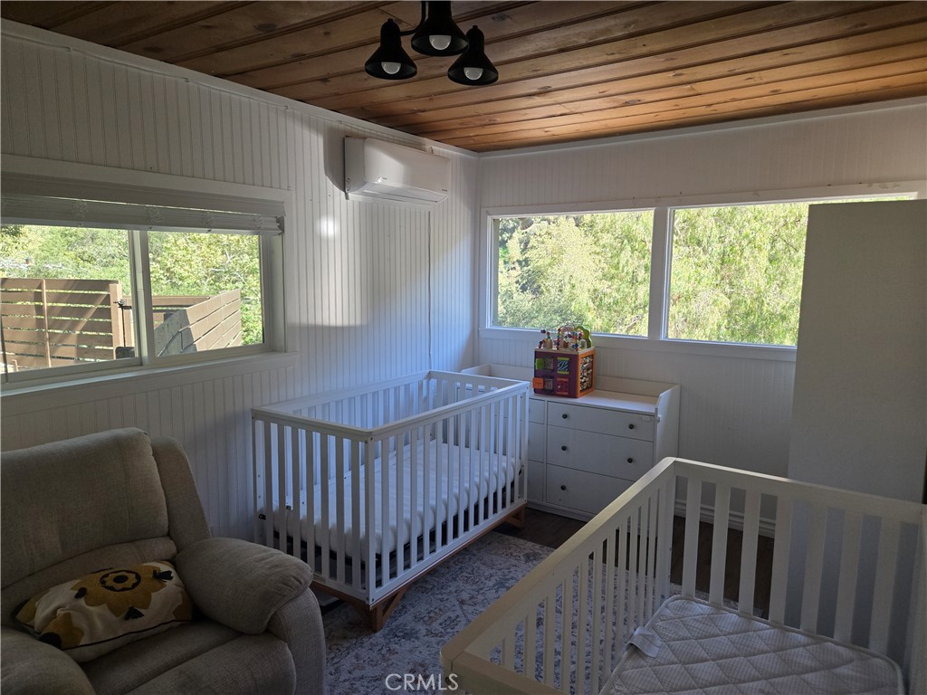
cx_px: 464
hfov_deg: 73.9
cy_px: 348
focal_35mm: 23
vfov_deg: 58.9
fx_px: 616
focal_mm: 5.4
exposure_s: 1/508
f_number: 1.8
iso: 160
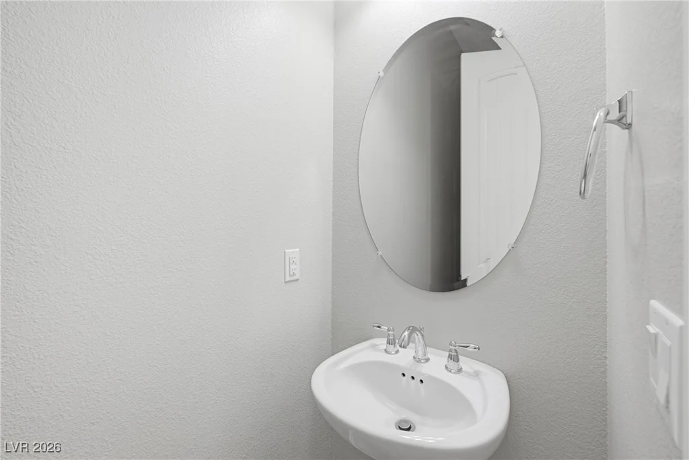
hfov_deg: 100.4
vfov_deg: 77.3
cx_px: 344
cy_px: 230
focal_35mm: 15
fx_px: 287
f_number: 9
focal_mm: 15
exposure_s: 1/250
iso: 500
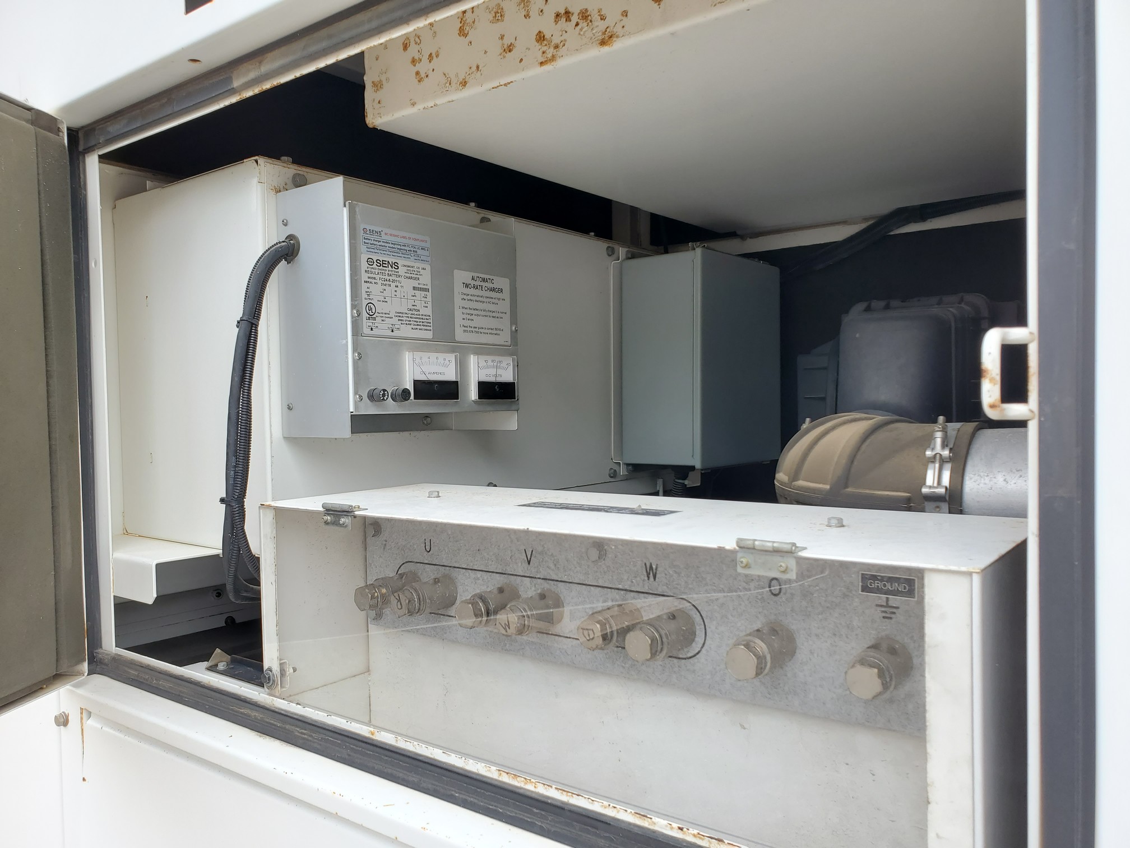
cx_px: 565
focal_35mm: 26
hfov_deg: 67.3
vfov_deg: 53.1
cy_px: 424
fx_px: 849
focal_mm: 4.3
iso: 50
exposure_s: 1/238
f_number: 2.4
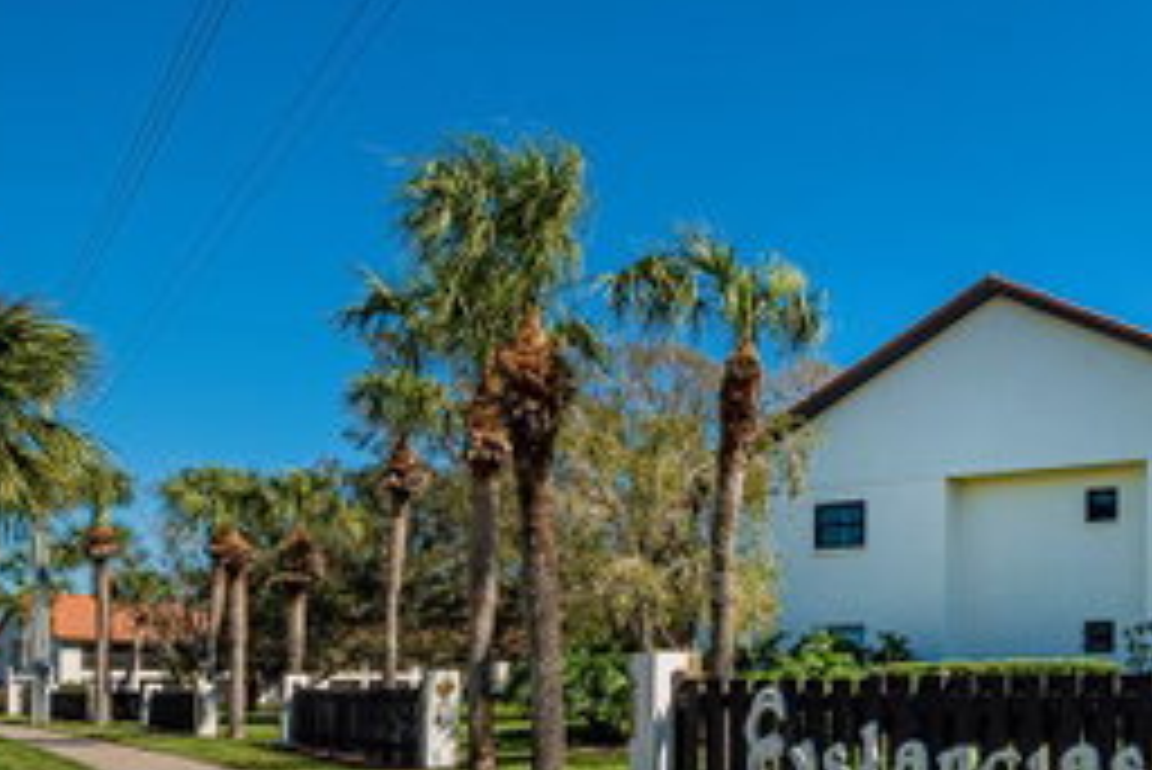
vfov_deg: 41.5
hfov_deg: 54.8
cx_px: 1012
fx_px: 961
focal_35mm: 30
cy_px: 630
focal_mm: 11
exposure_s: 1/250
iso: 100
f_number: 10
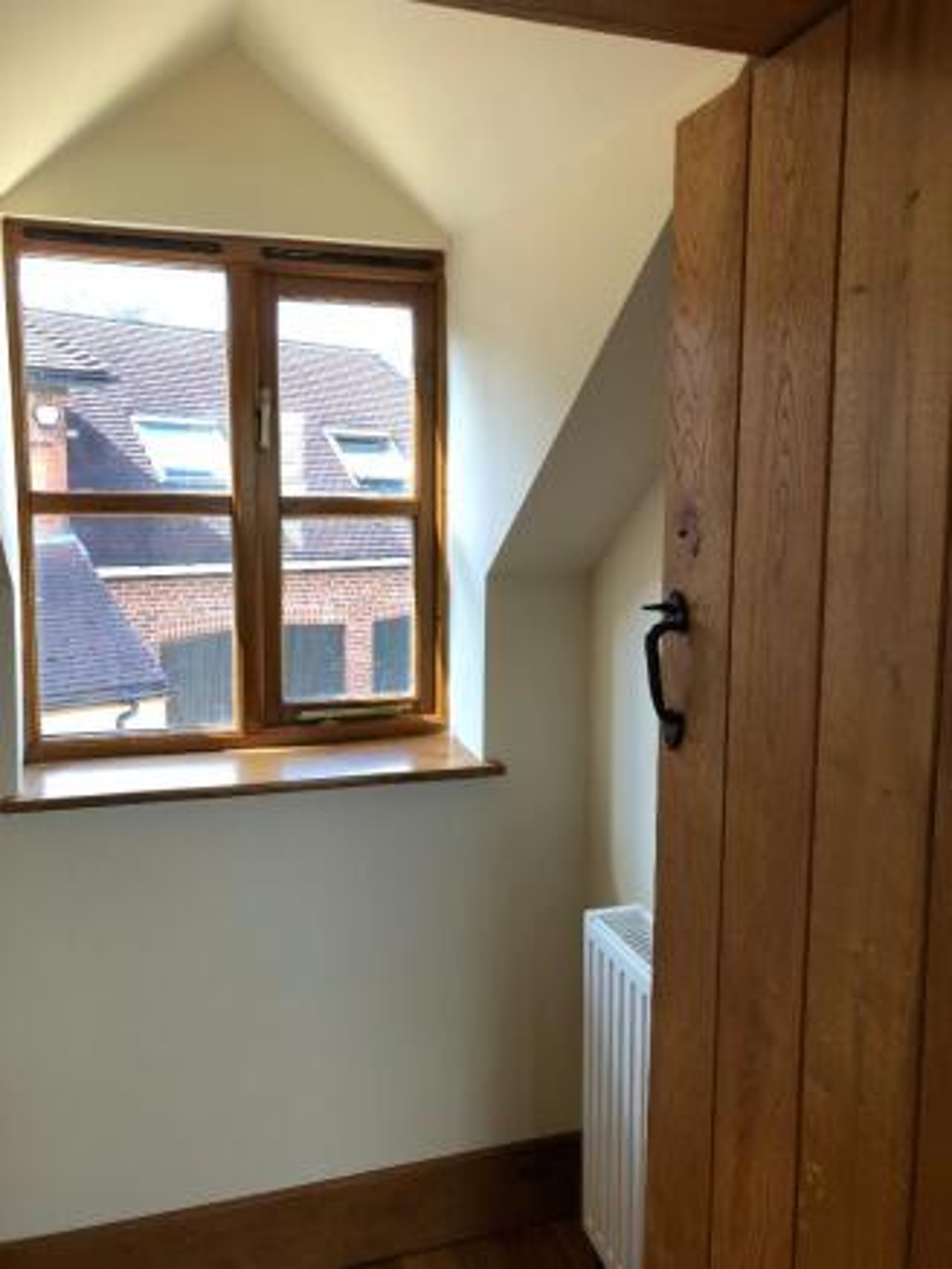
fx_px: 1026
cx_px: 476
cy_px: 634
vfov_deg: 63.4
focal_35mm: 28
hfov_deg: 49.8
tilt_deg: -5.0
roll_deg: +2.2
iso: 32
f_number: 1.8
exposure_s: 1/100
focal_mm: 3.99
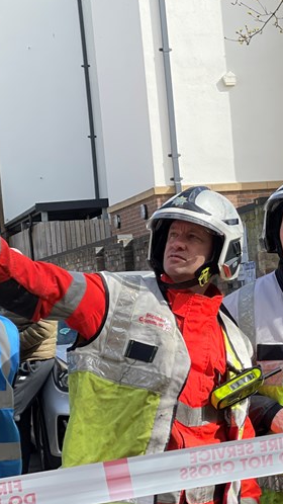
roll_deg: +3.5
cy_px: 306
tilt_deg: -1.3
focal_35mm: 118
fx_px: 1575
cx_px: 394
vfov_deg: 18.1
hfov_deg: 10.0
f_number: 2.2
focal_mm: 7.5
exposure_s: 1/690
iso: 32
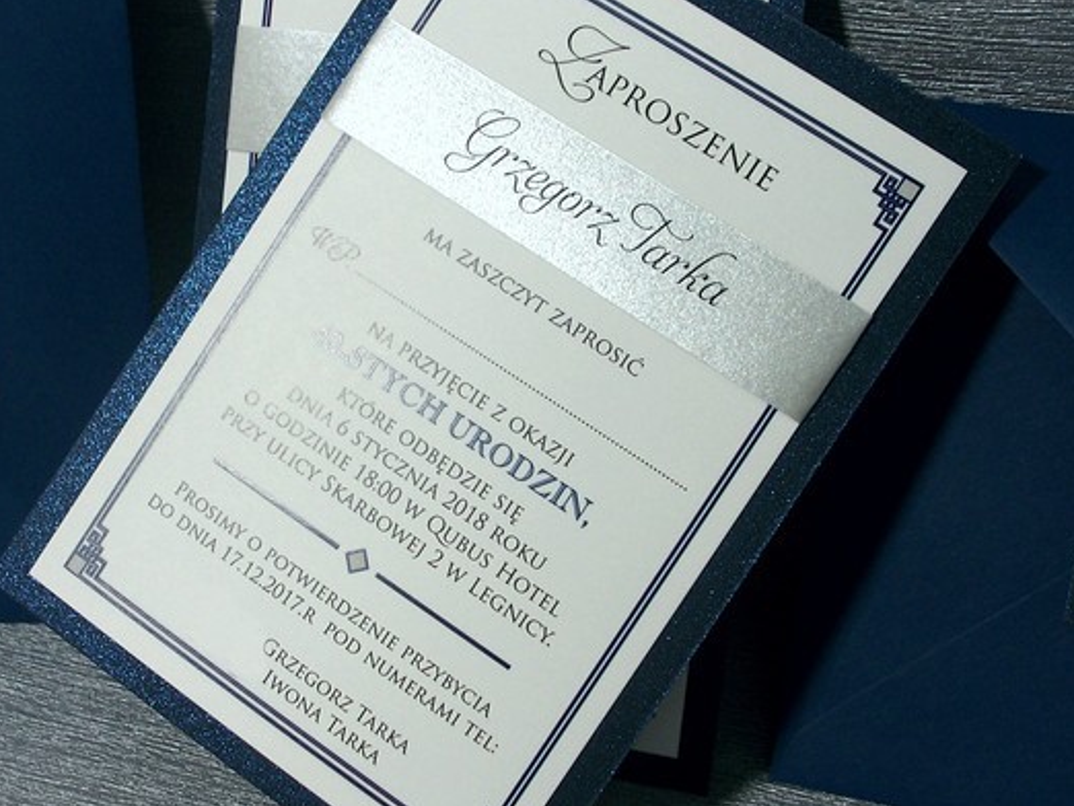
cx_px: 440
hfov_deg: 27.0
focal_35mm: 72
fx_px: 2235
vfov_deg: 20.5
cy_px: 372
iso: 100
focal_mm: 9.86
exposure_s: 1/60
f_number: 2.9
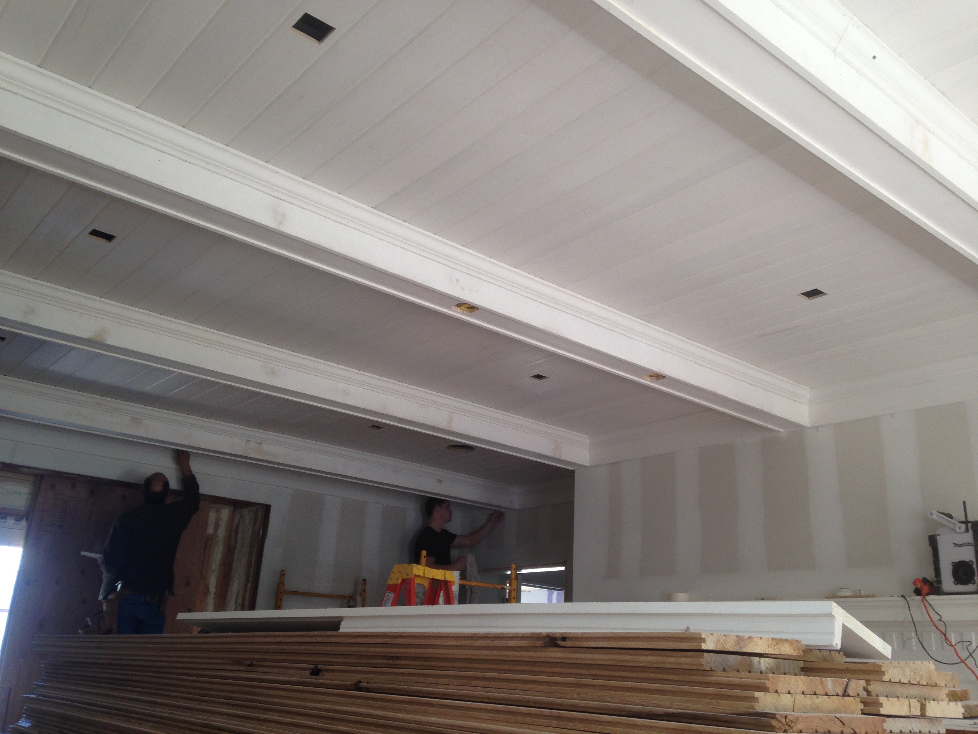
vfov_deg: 42.9
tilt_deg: +16.8
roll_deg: -4.4
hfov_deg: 55.4
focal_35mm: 33
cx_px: 489
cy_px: 367
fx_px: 932
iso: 50
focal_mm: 4.12
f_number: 2.4
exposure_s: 1/40
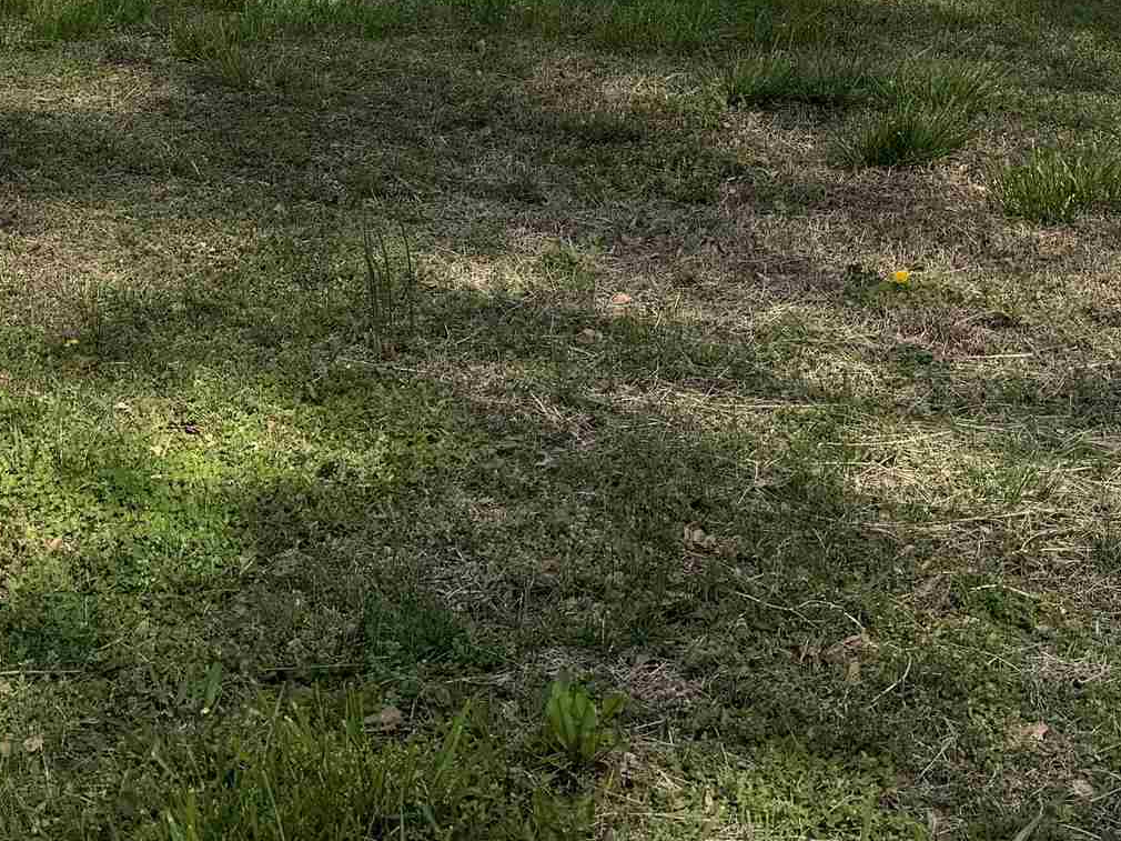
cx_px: 400
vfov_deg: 18.9
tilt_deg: -2.6
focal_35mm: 73
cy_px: -208
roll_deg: +2.2
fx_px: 2363
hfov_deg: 26.6
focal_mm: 6.86
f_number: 1.78
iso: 80
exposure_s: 1/5814
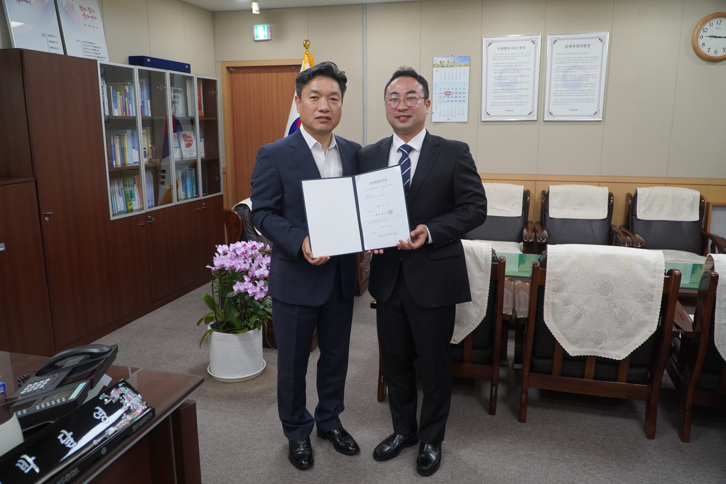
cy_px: 242
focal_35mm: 27
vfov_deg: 47.9
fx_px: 544
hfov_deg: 67.4
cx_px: 363
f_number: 4
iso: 1000
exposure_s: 1/160
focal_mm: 18
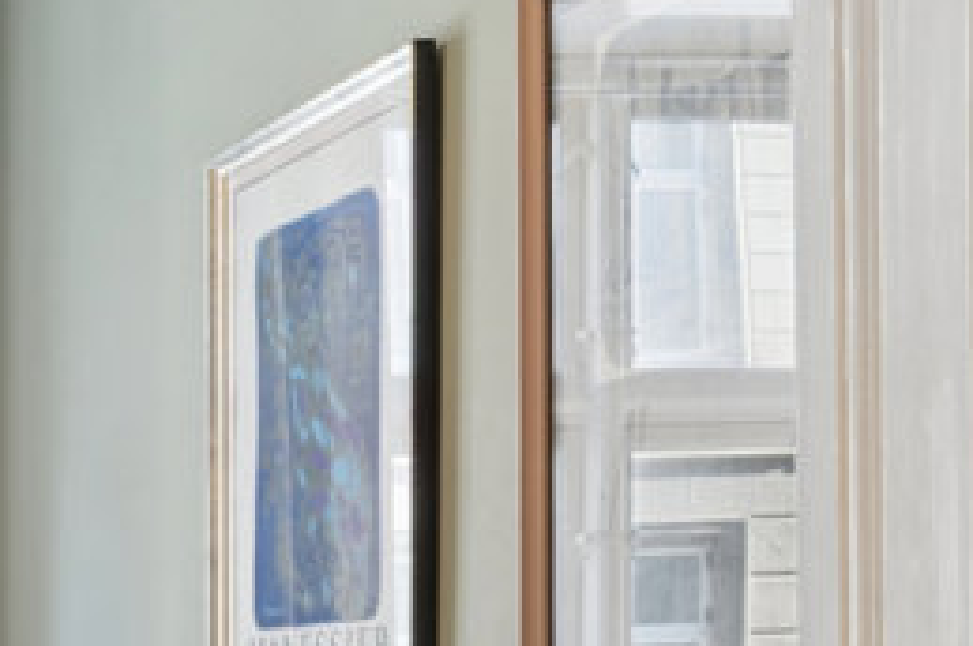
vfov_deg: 12.9
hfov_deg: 16.2
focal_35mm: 103
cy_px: 808
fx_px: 2780
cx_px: -860
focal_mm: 16
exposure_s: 1/8
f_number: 8
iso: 200
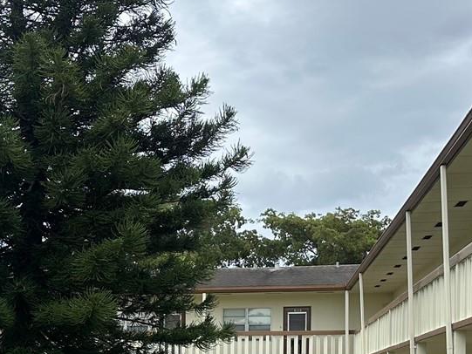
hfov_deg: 26.9
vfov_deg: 19.6
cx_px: 97
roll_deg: -0.9
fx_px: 968
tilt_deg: -0.3
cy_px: 412
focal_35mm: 71
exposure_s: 1/2660
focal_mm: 6.86
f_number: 1.78
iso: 80
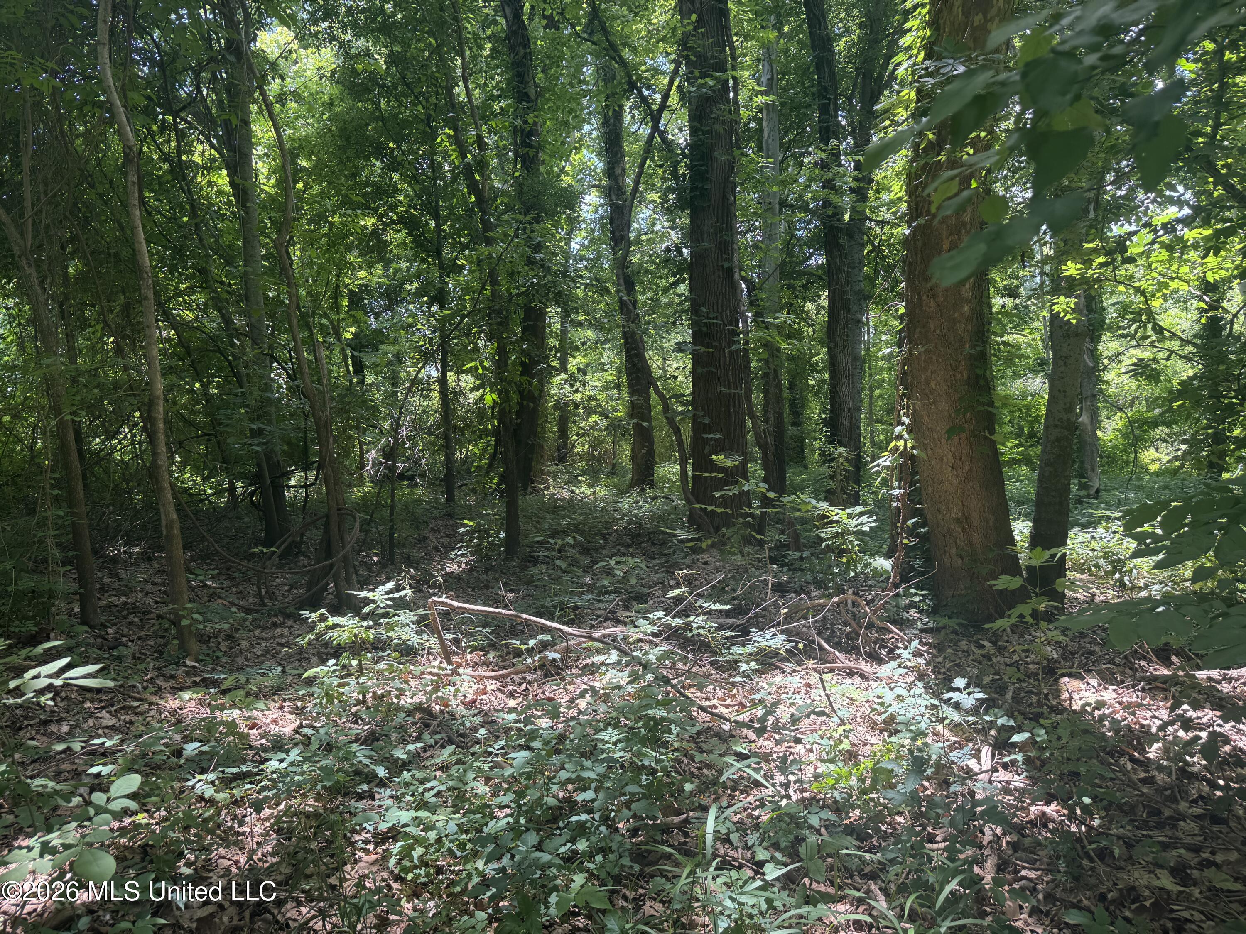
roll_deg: +0.2
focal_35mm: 24
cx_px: 623
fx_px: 864
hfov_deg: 71.6
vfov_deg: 56.8
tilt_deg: +0.4
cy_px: 467
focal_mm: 6.76
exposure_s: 1/189
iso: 64
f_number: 1.78
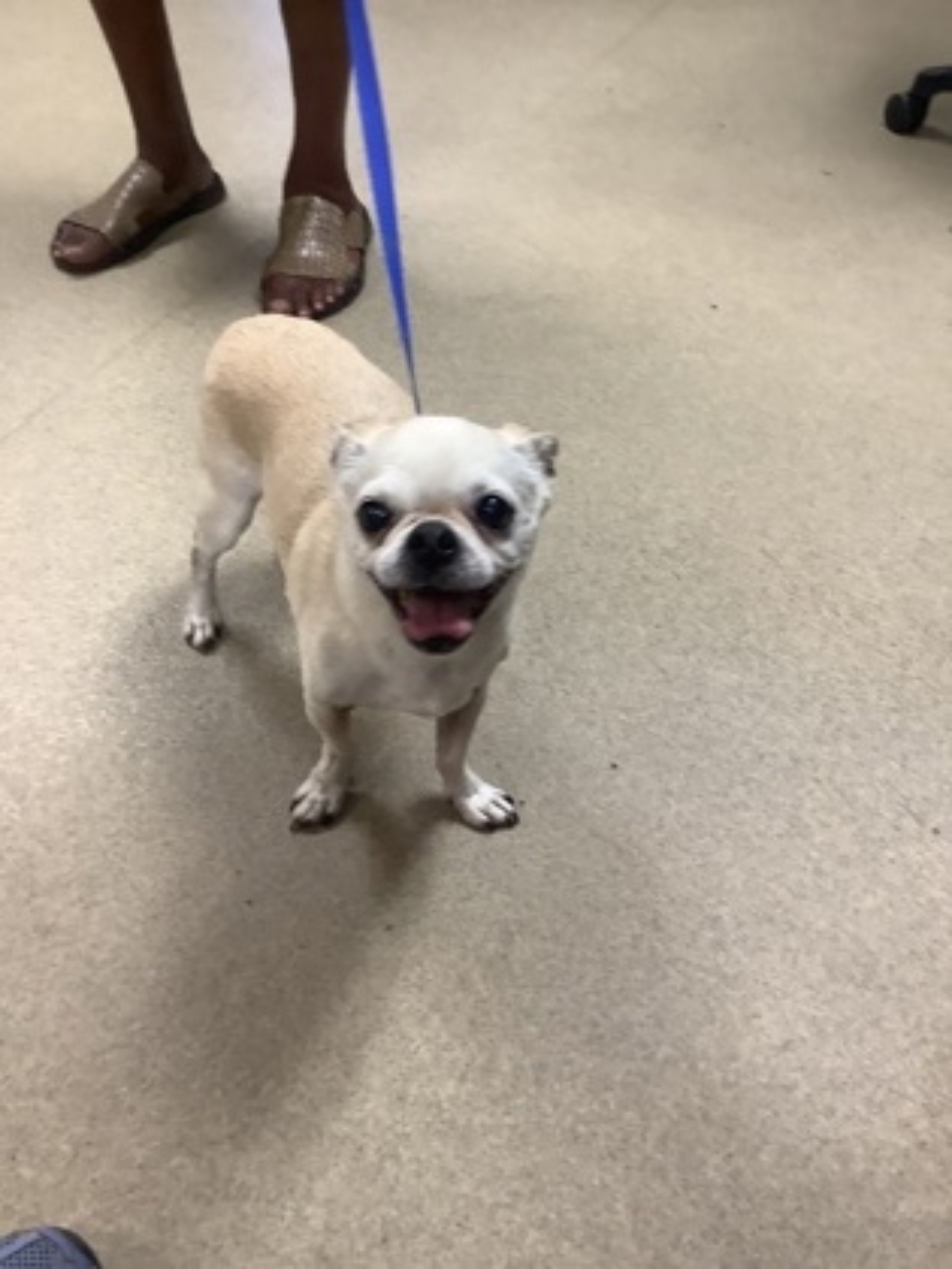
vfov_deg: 58.4
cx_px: 476
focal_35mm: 31
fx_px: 1137
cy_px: 634
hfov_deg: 45.4
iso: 160
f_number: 2.4
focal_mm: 3.3
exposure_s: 1/60
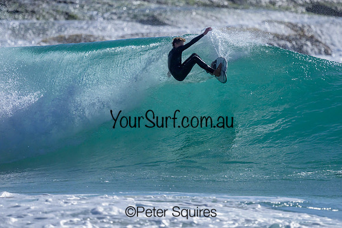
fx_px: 9177
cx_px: 178
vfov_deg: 1.4
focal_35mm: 966
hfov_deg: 2.1
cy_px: 137
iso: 1400
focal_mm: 800
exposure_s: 1/2000
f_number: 6.3
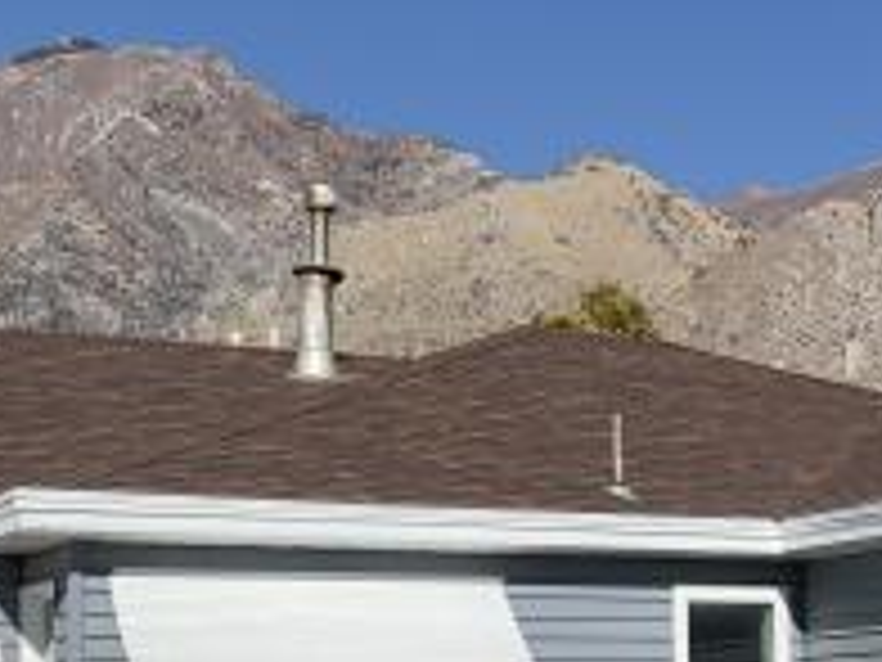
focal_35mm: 85
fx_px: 2166
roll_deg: +1.6
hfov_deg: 22.1
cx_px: 904
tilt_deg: +4.1
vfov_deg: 17.1
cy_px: 603
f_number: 1.8
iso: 25
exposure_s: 1/3650
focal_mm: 4.25
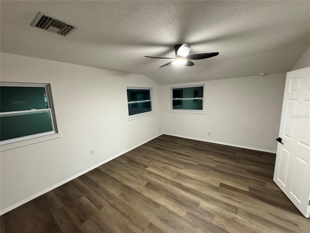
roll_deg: +2.0
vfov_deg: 85.7
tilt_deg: -9.0
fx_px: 125
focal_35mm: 14
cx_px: 155
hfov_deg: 102.1
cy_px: 116
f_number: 2.2
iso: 500
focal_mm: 2.22
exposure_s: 1/60
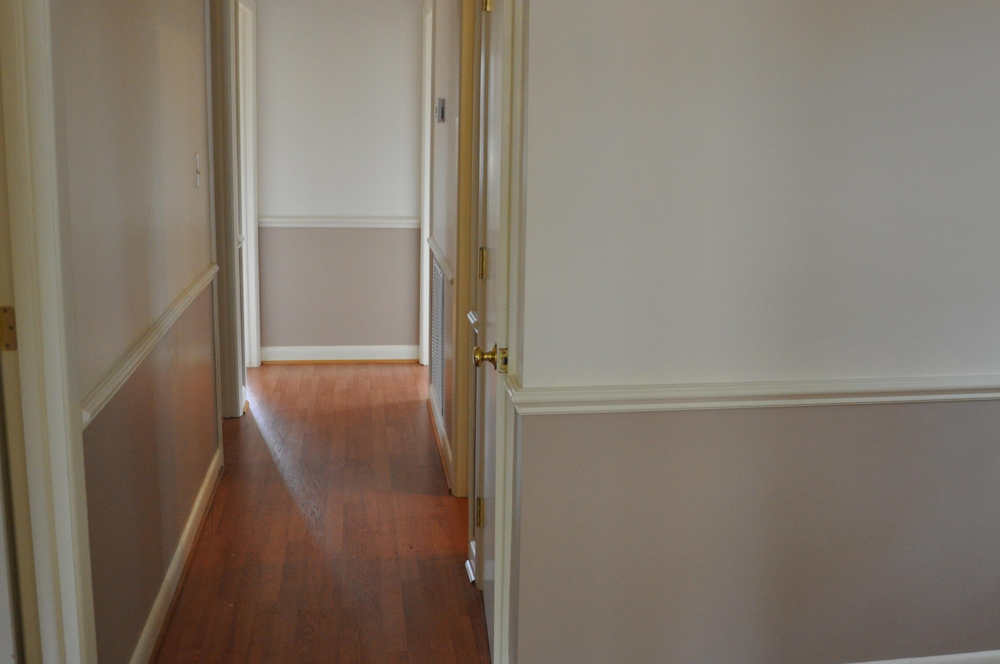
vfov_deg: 32.0
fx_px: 1156
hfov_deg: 46.7
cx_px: 559
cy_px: 309
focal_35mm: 42
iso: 800
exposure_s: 1/50
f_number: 3.8
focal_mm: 21
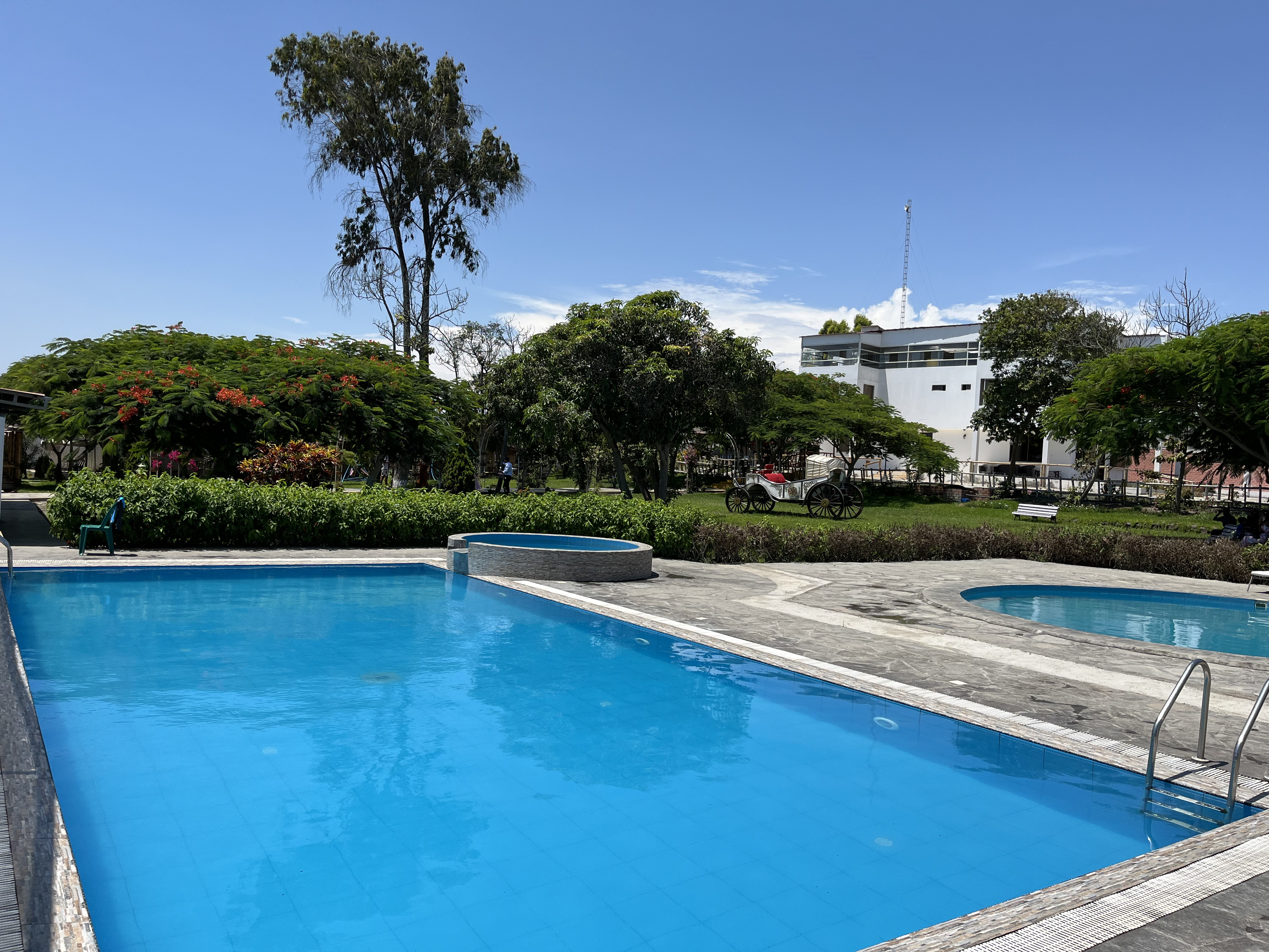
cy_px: 476
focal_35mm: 26
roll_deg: -3.2
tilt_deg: -1.2
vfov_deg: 53.1
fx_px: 953
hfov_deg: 67.3
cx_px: 634
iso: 50
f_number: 1.6
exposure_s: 1/5076
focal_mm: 5.1
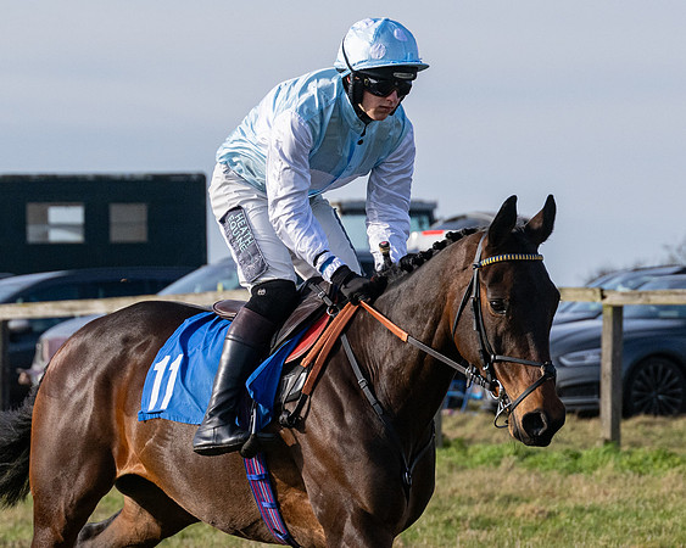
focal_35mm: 298
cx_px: 449
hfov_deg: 6.5
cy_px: 360
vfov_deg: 5.2
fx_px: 6049
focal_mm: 115
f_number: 5
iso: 400
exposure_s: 1/3200
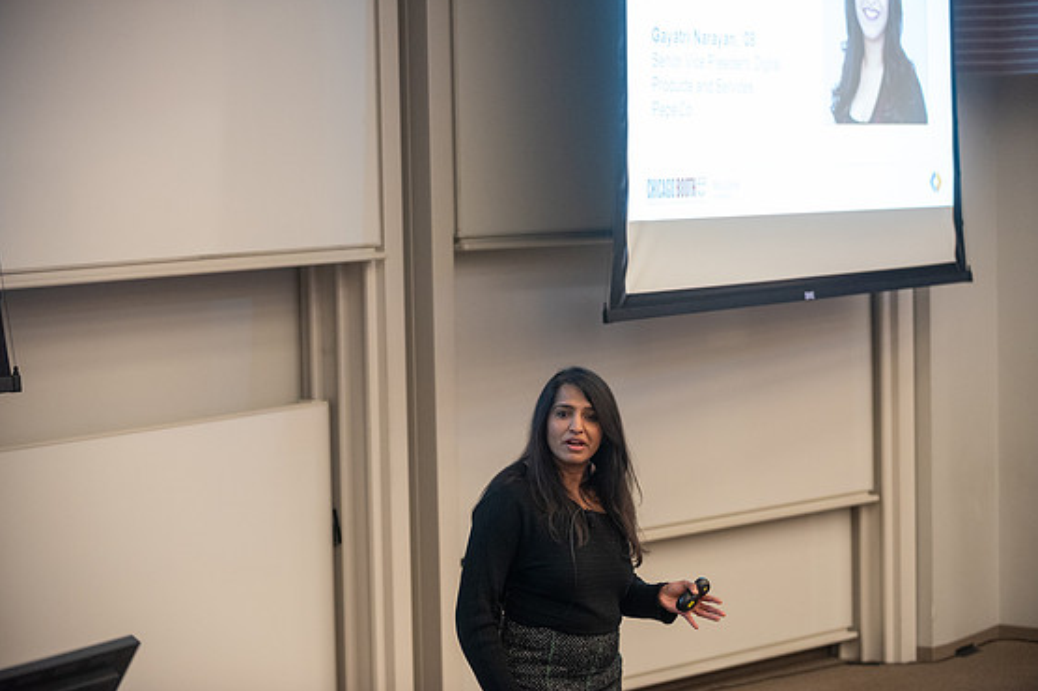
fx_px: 2709
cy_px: 334
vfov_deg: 14.5
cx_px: 540
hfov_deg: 21.7
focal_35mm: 94
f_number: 2.8
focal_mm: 90
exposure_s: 1/125
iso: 2000
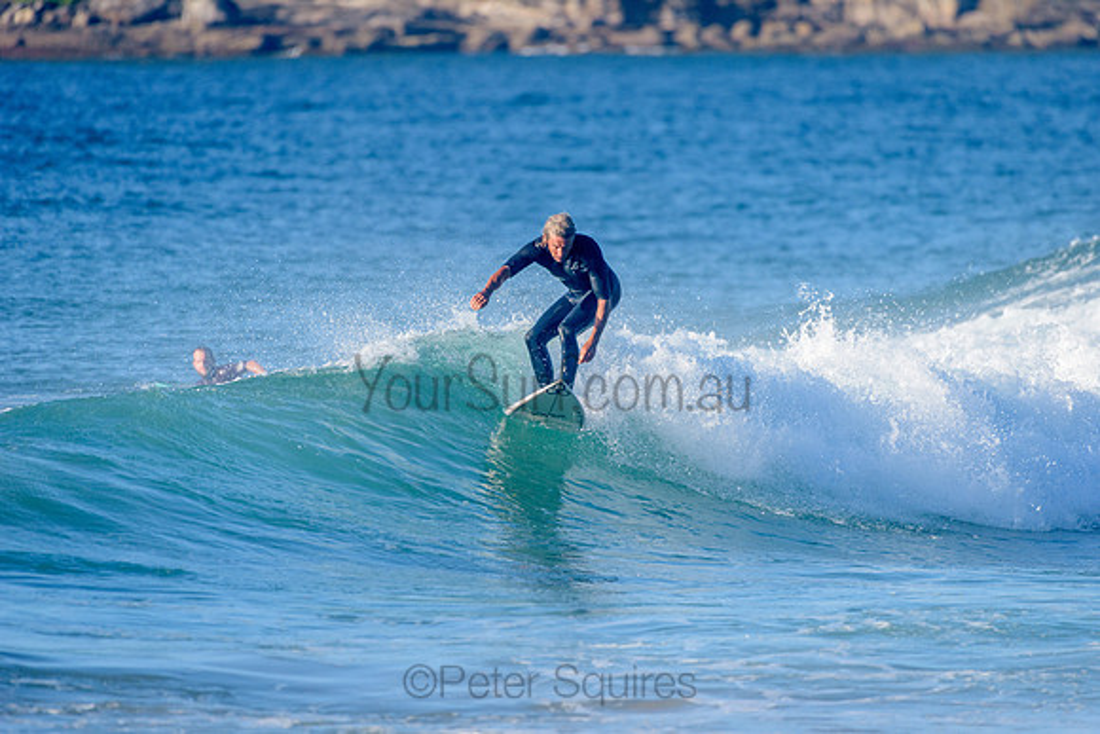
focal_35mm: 500
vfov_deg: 2.7
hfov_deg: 4.1
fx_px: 15290
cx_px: 550
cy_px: 367
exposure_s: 1/2000
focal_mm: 500
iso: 360
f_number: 5.6
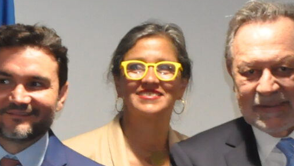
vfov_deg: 7.3
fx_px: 1292
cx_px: -184
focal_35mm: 166
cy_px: 122
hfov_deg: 12.2
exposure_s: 1/60
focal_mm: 21
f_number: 5.6
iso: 2500
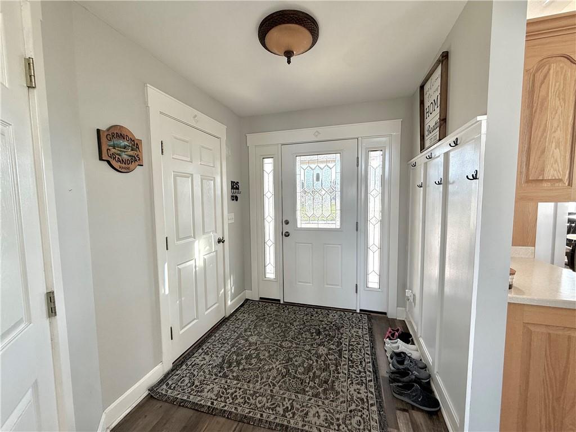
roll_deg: +0.7
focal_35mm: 14
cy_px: 216
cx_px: 288
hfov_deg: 102.1
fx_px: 233
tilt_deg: -3.9
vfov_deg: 85.7
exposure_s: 1/99
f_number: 2.2
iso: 64
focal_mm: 2.22
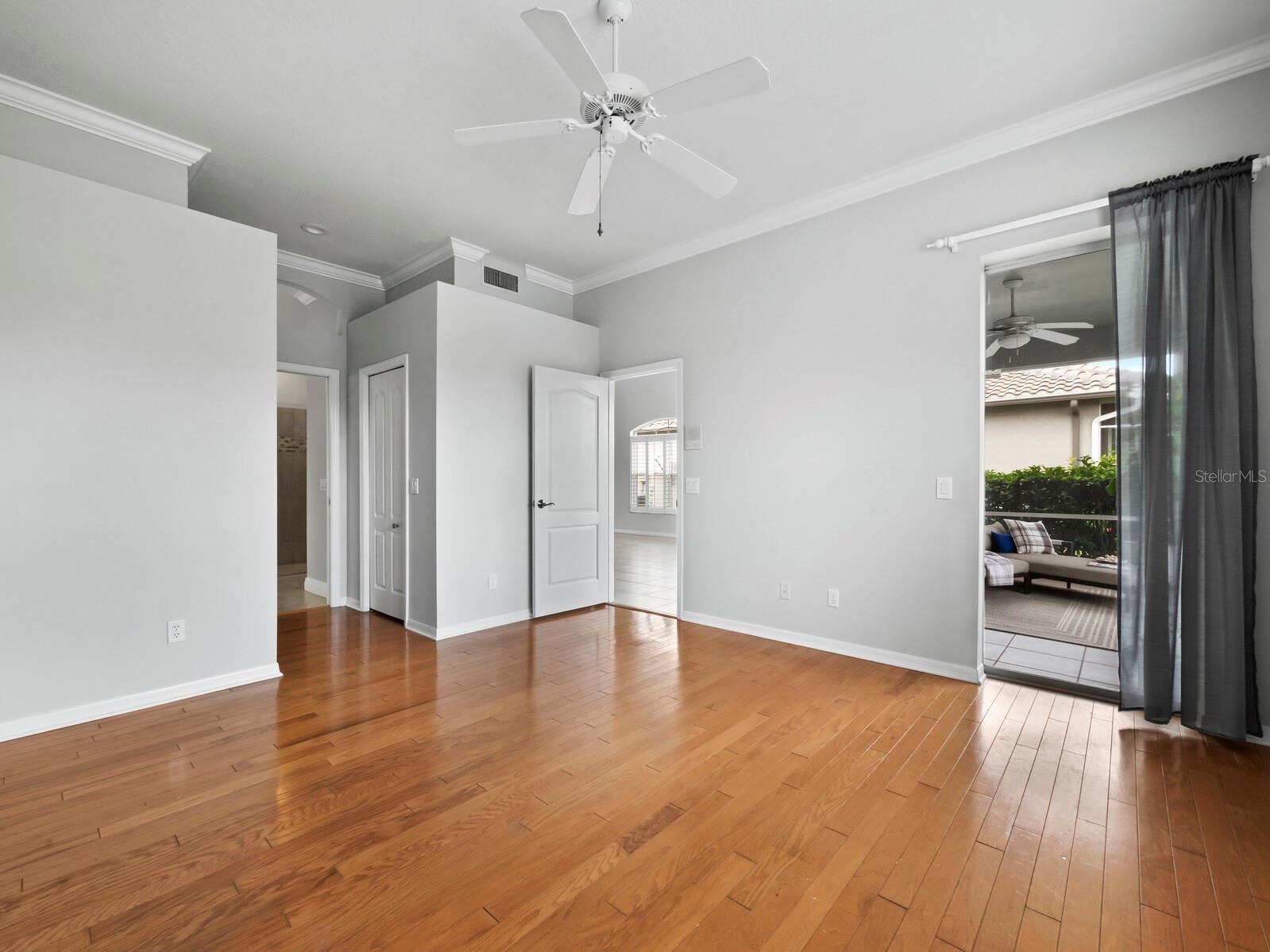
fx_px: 514
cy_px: 476
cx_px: 635
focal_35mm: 14
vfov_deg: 85.7
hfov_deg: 102.1
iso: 400
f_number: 11
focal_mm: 7
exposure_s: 1/3
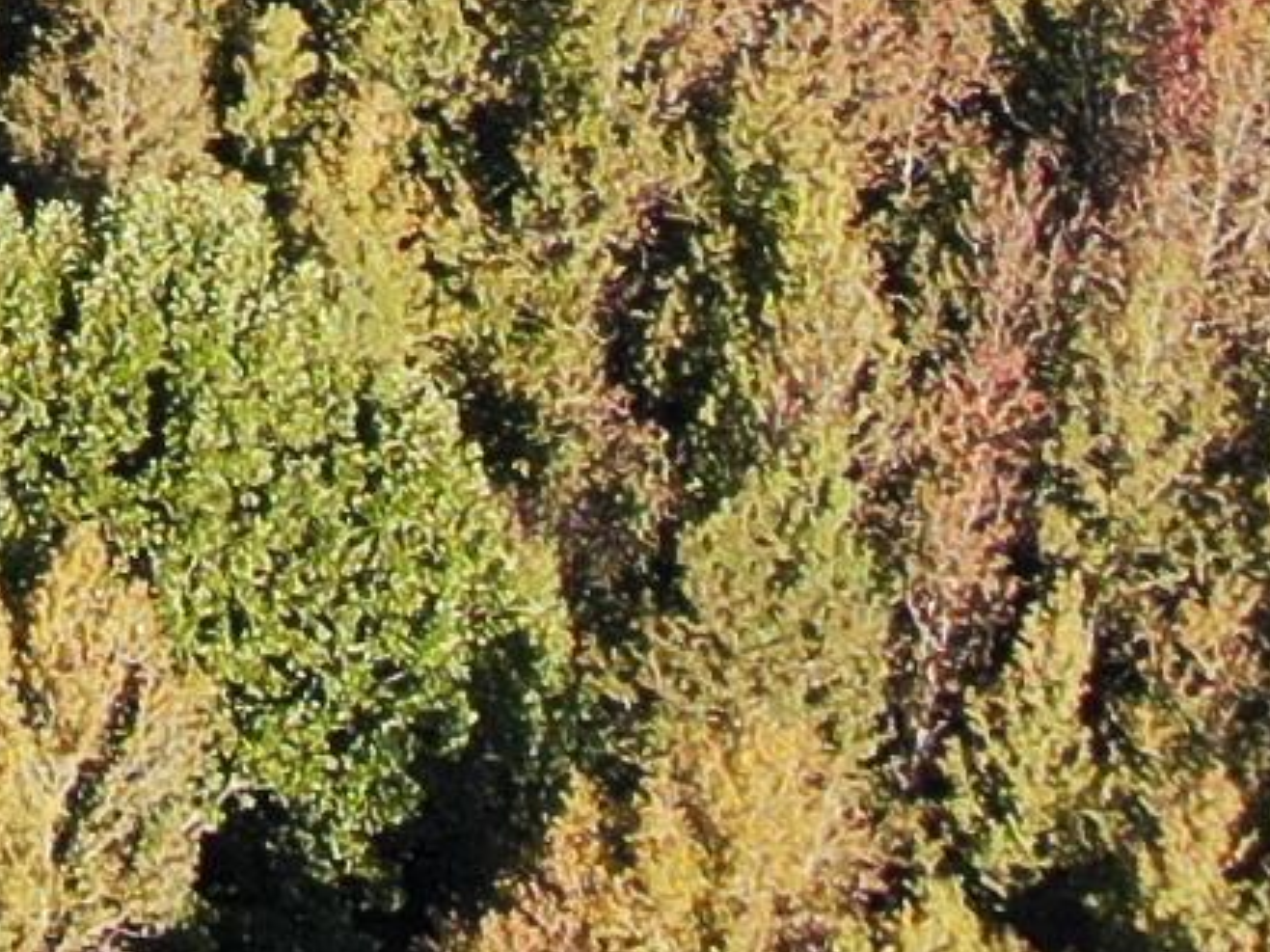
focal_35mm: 246
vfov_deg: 5.5
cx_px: -2430
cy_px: -2292
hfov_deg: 7.2
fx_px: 9023
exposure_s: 1/400
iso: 100
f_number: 3.3
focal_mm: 6.21
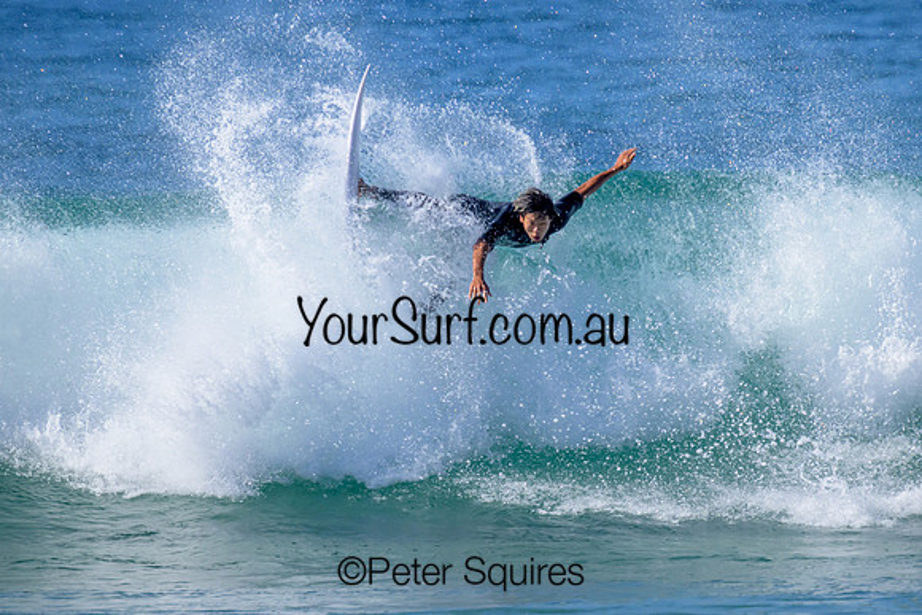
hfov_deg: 1.9
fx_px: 27923
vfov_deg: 1.3
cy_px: 304
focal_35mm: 1090
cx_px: 532
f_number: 11
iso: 1000
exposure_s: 1/2000
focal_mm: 800
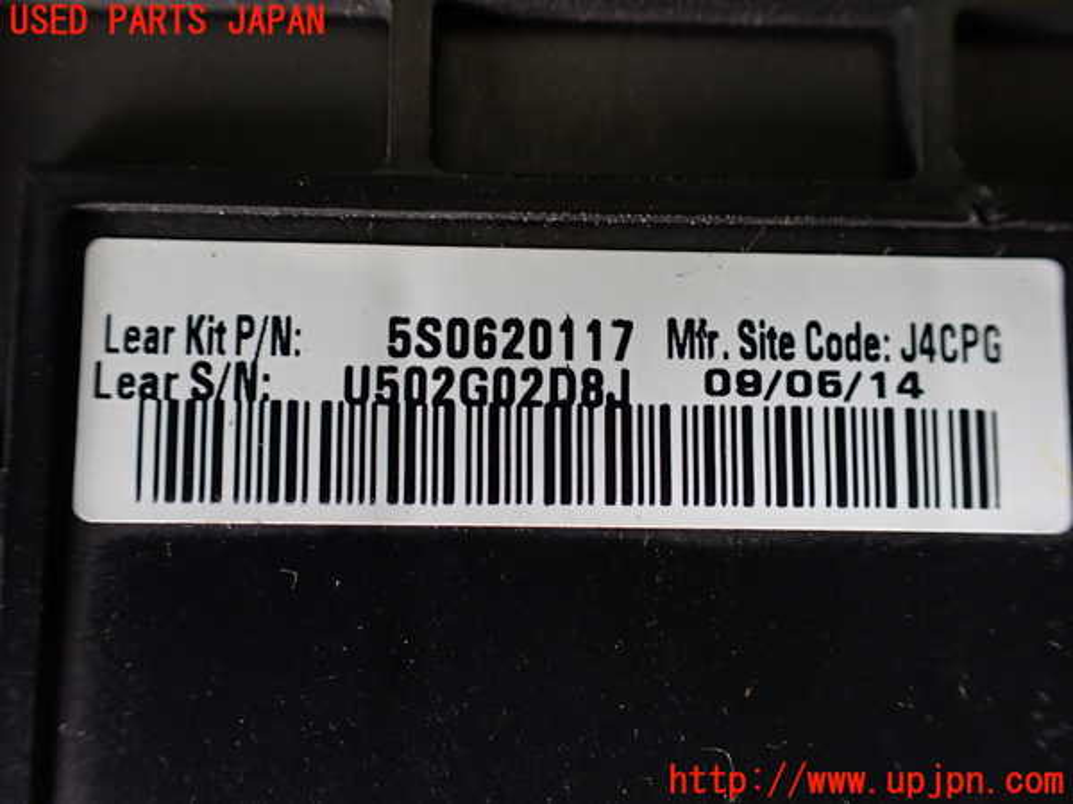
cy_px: 402
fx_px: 930
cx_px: 536
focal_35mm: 30
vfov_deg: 46.8
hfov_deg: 60.0
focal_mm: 5.4
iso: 250
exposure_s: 1/125
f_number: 2.3
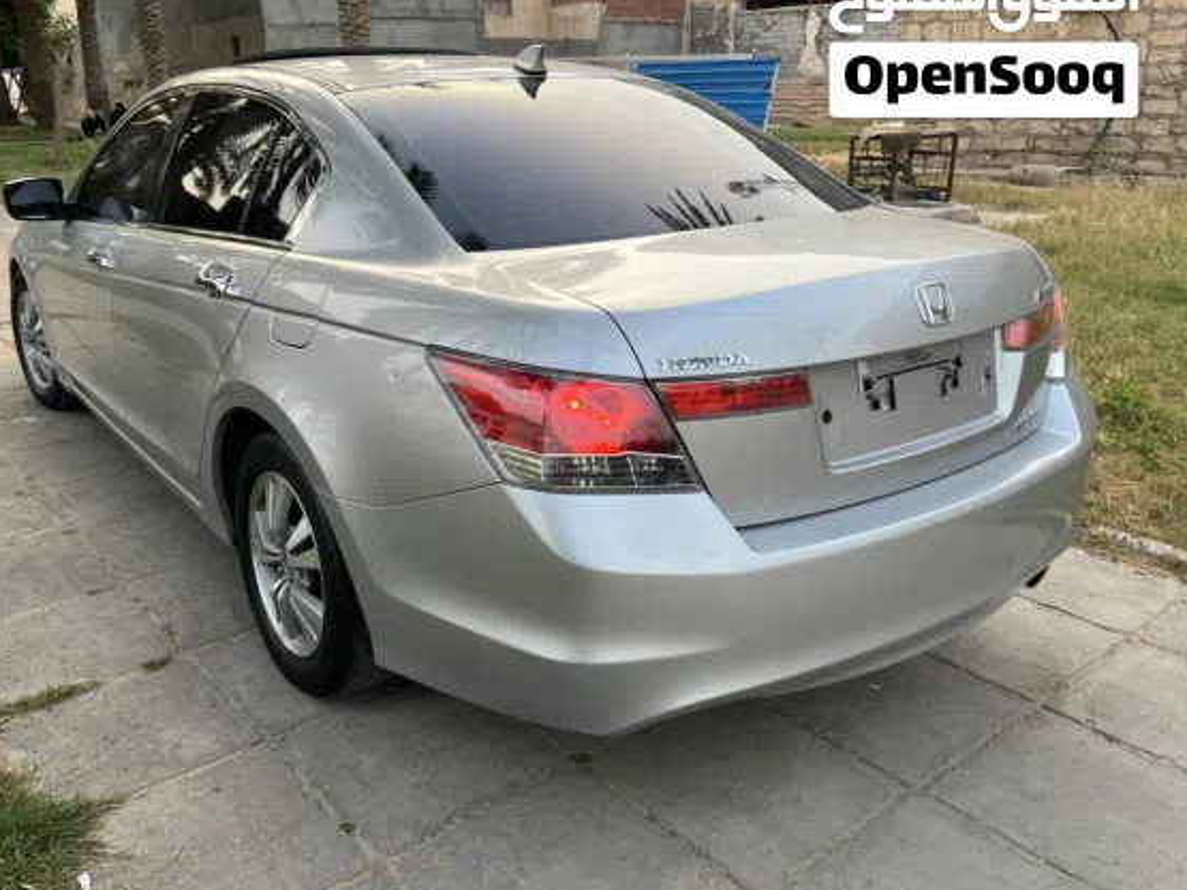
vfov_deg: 46.8
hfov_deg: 59.7
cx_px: 507
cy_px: 426
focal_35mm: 30
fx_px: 1028
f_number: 1.5
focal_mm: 5.7
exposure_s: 1/121
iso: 100
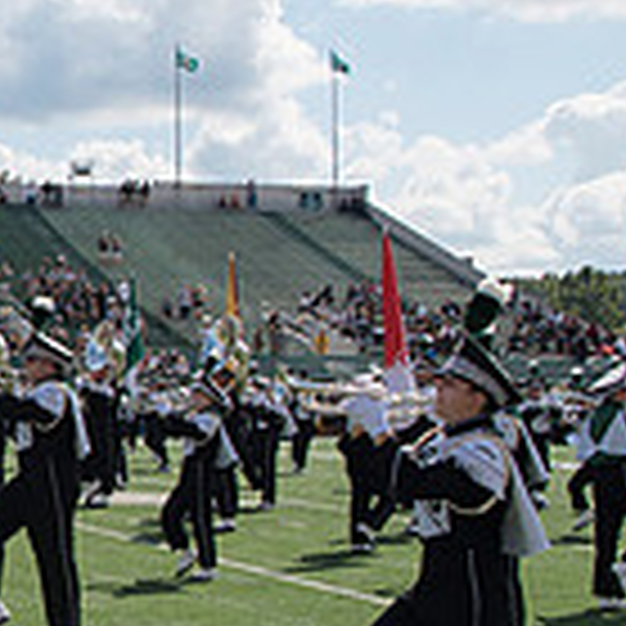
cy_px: 354
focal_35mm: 85
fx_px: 1739
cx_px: -455
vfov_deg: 20.4
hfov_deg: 17.2
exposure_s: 1/1600
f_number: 5.6
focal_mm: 24
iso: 200
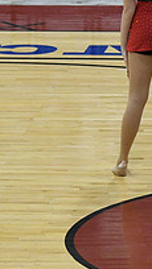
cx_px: 381
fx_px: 3026
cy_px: 48
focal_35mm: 423
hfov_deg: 2.8
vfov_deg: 5.1
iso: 5000
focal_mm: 95
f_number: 4
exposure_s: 1/500
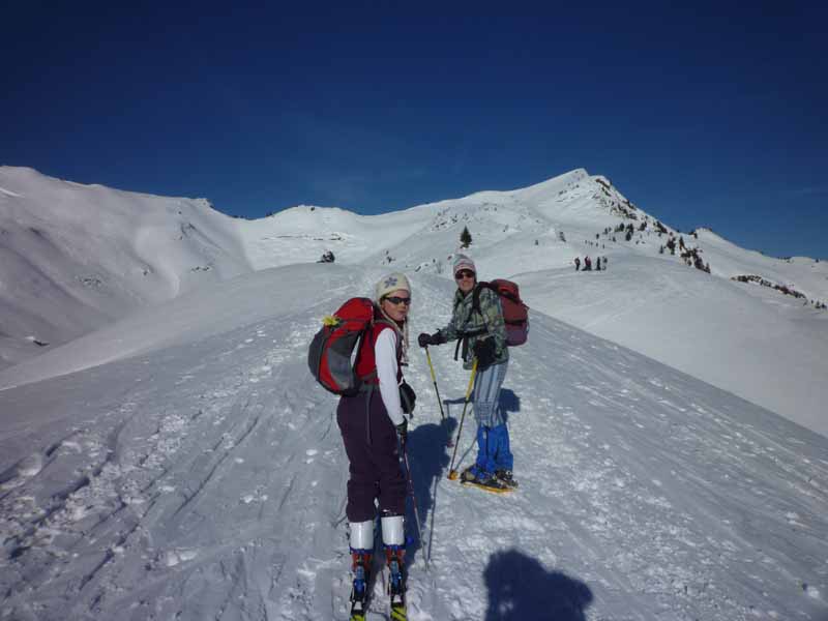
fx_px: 598
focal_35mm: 25
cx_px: 414
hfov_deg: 69.4
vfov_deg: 54.9
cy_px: 310
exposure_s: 1/800
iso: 80
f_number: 7.1
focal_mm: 4.4
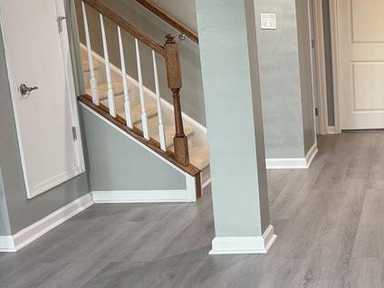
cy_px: 167
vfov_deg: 25.2
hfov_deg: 29.7
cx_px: 428
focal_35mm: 58
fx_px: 643
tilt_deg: -14.3
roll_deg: +0.6
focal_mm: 6.76
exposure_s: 1/60
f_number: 1.78
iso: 200
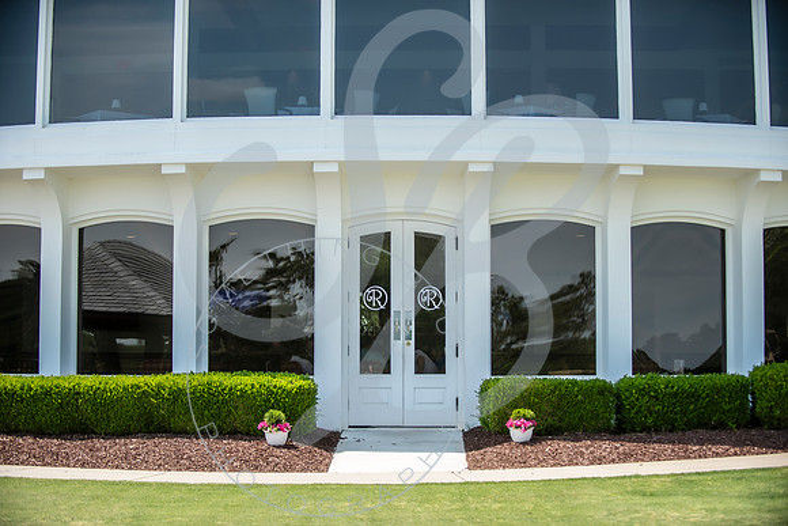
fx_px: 1539
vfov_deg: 19.4
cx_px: 394
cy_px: 263
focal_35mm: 70
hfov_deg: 28.7
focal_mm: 70
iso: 100
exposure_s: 1/800
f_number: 2.8
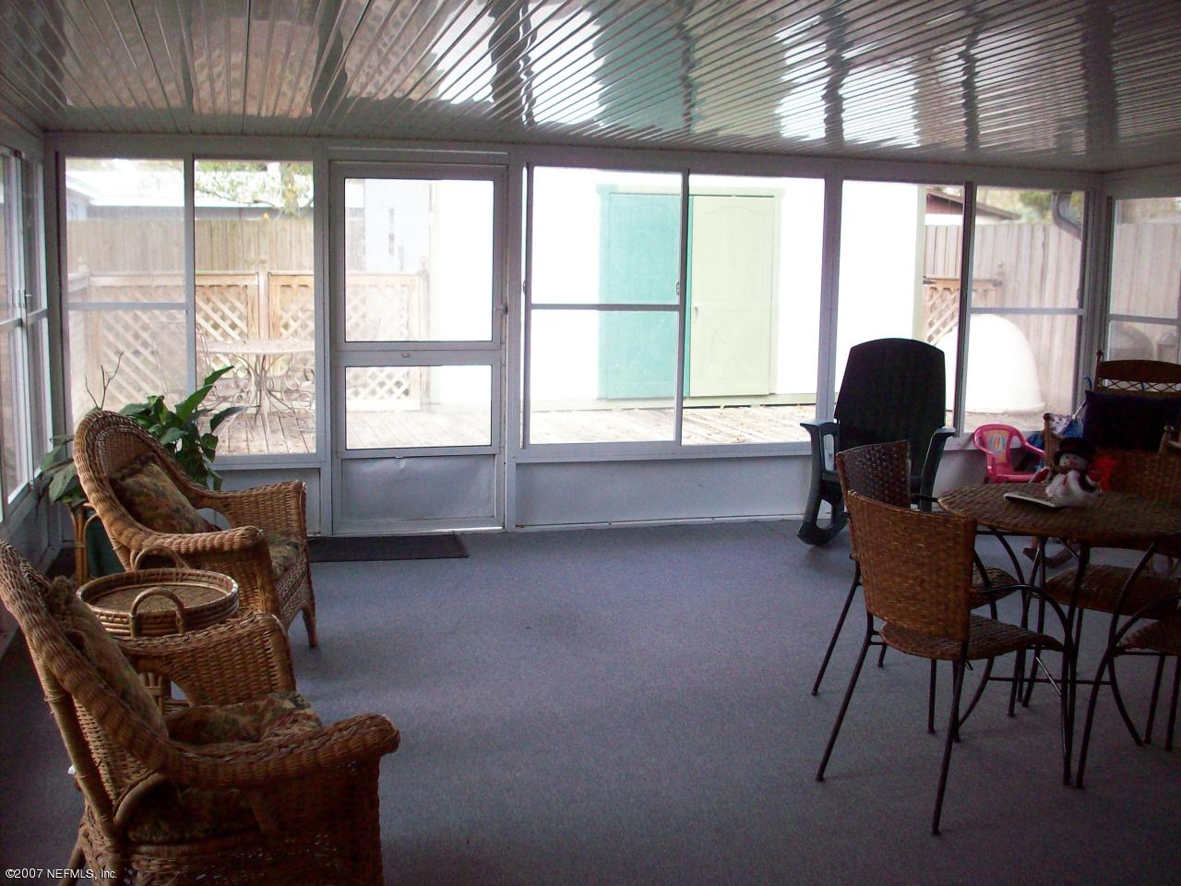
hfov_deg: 50.1
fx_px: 1262
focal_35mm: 37
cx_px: 590
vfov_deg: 38.7
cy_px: 443
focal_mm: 6.2
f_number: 2.8
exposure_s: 1/64
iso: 200
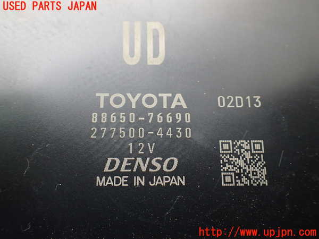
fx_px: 276
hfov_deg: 60.0
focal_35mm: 30
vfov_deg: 46.8
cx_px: 160
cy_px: 120
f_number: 2.3
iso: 250
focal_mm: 5.4
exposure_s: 1/125
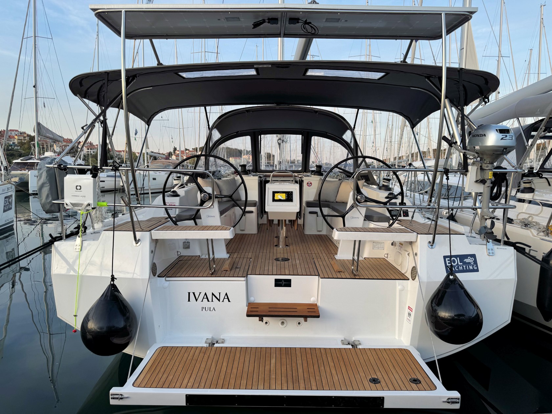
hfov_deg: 71.6
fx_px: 383
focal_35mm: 24
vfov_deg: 56.8
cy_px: 207
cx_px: 276
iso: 80
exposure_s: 1/280
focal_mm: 6.86
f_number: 1.78
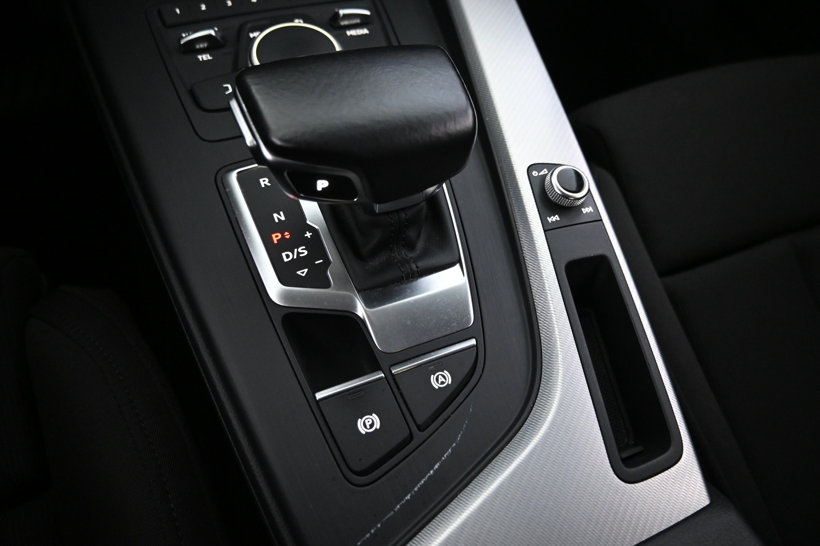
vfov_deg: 53.1
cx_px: 410
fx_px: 547
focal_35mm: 24
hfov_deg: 73.7
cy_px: 273
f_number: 3.5
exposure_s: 1/25
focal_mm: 16
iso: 2800
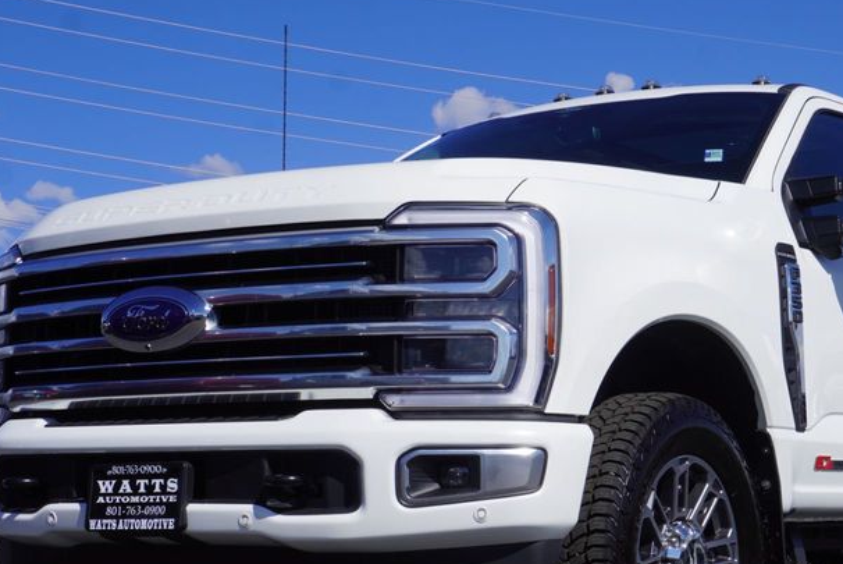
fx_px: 1781
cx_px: 570
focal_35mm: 76
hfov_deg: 26.5
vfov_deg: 18.0
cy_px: 324
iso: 100
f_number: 11
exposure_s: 1/250
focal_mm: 30
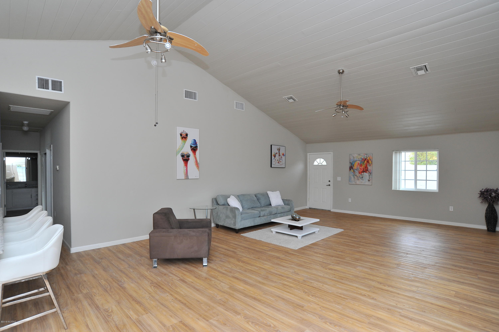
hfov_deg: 90.0
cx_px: 250
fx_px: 249
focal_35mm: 18
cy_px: 166
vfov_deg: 67.3
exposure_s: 1/80
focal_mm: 18
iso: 640
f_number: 7.1
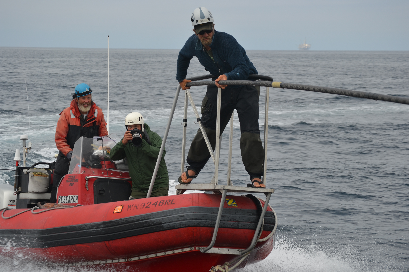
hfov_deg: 18.2
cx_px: 204
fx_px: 1278
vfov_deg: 12.2
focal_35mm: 112
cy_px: 136
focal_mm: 75
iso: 100
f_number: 5.6
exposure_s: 1/500
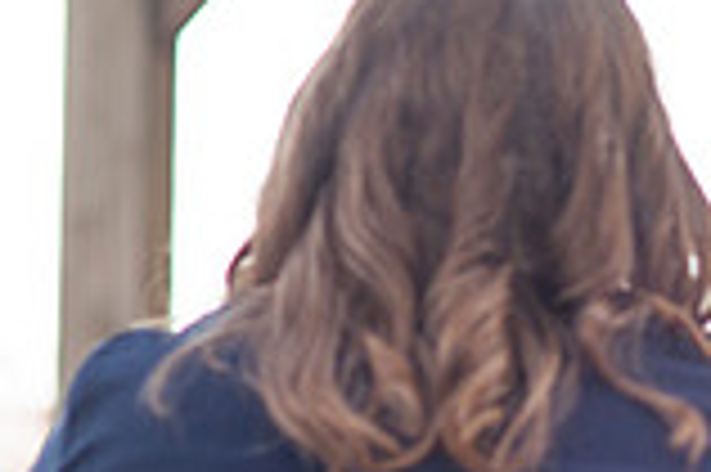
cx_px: 1260
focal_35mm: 312
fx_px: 6156
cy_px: 252
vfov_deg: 4.4
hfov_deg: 6.5
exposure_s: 1/100
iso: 200
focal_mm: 85
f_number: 2.8
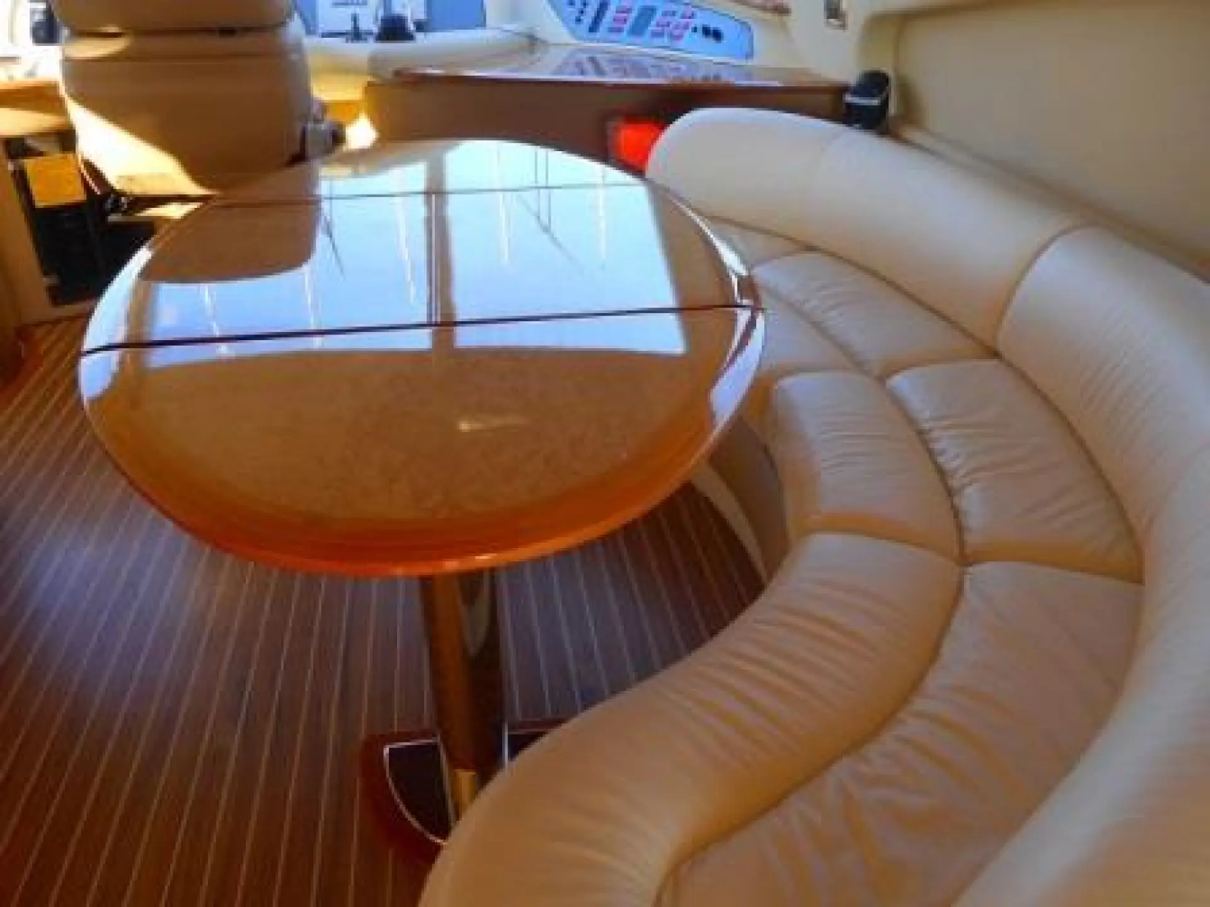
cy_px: 454
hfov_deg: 61.7
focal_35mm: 29
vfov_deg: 48.2
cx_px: 605
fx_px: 1014
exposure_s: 1/30
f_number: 4
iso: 140
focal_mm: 5.2
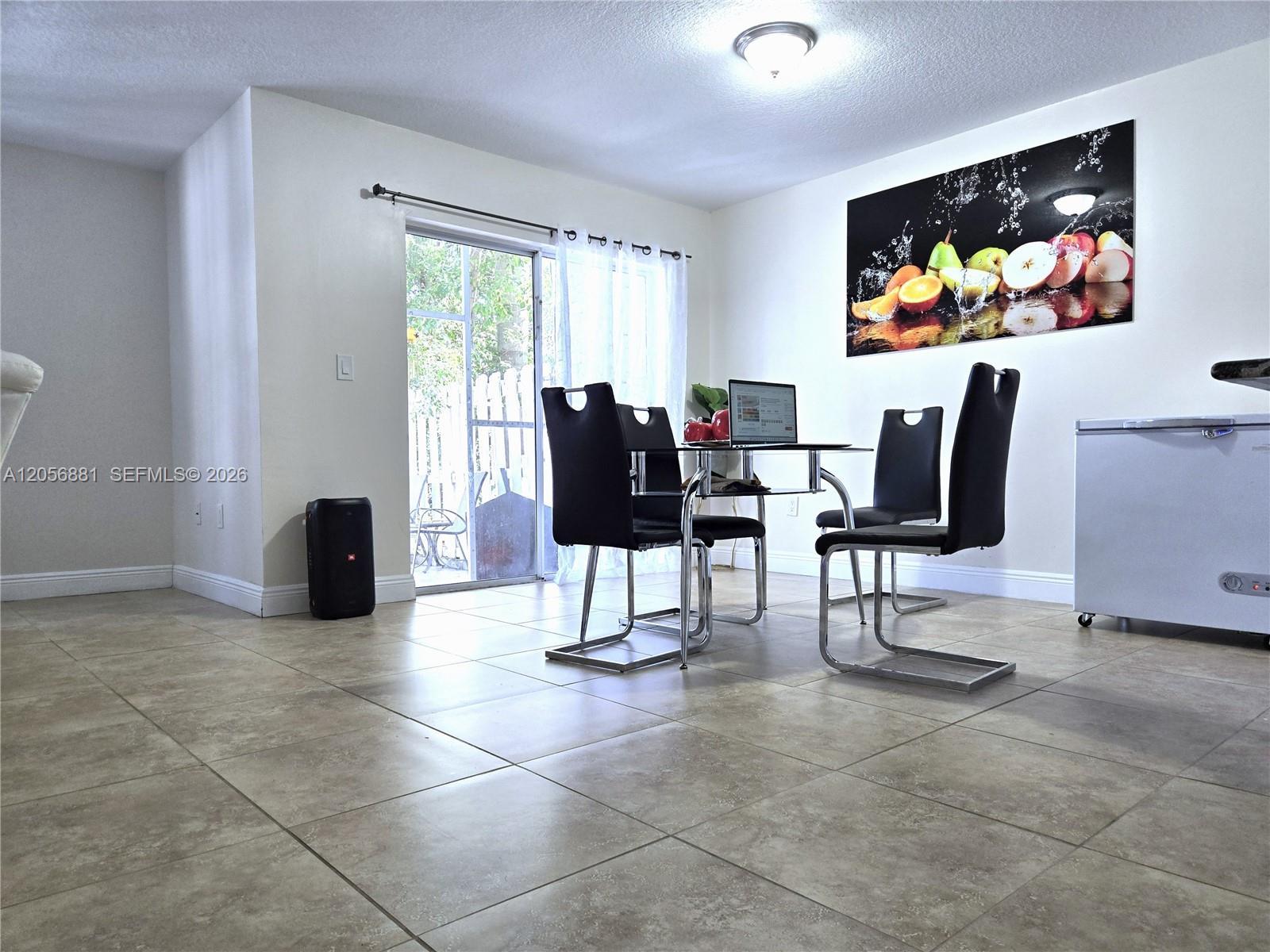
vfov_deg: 58.9
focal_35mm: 23
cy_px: 476
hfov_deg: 73.9
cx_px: 635
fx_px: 844
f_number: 1.8
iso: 80
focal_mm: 5.4
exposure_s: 1/120
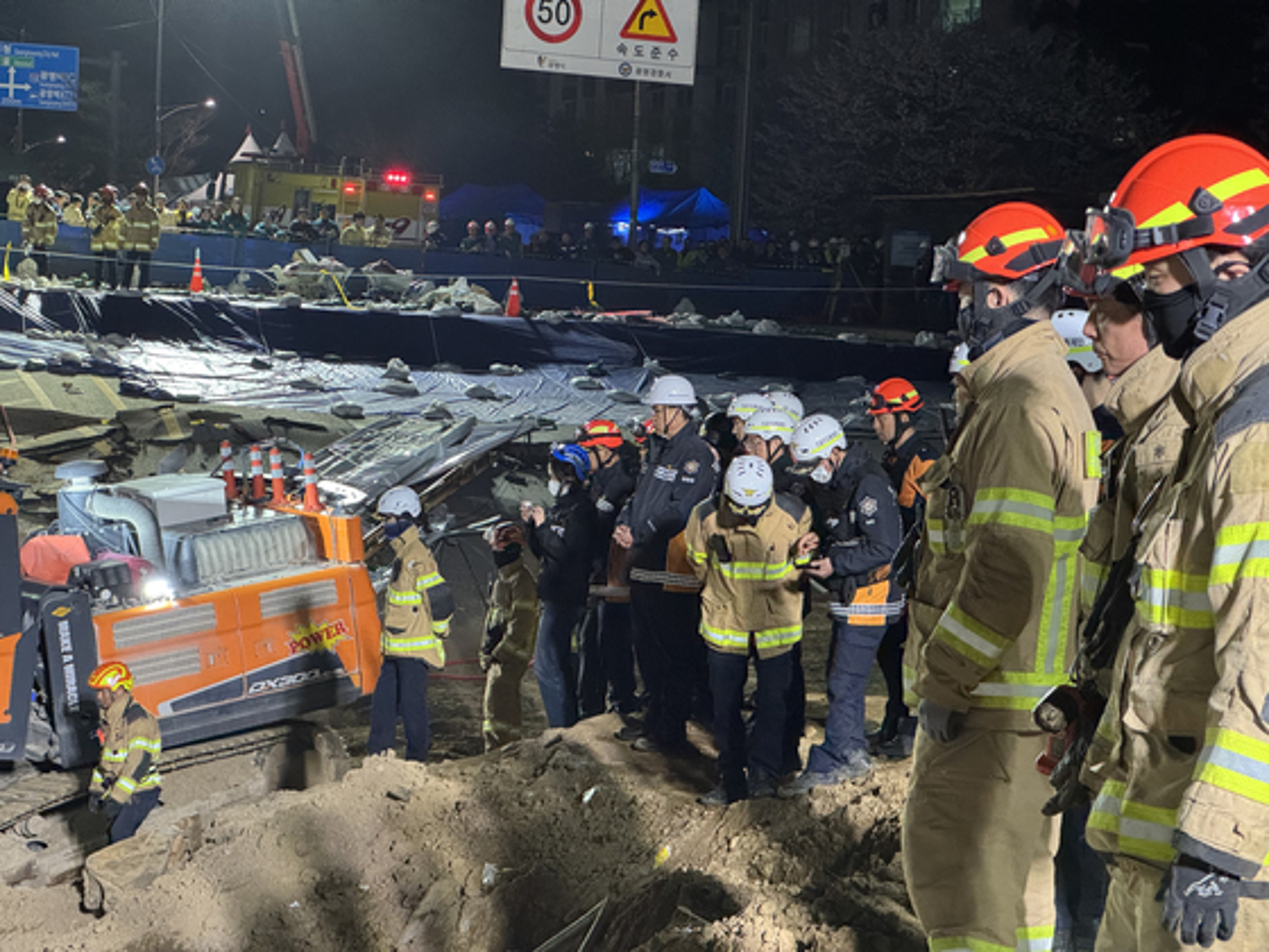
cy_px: 476
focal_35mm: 77
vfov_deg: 19.1
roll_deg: -1.8
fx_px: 2823
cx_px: 634
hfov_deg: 25.3
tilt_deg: -1.9
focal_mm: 9
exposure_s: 1/60
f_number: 2.8
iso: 640
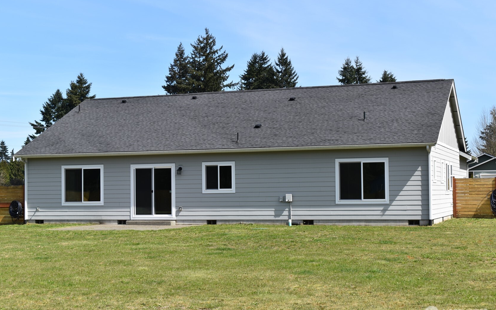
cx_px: 245
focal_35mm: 59
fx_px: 797
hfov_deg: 34.5
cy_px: 157
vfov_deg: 22.0
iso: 100
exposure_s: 1/250
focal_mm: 38
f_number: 8
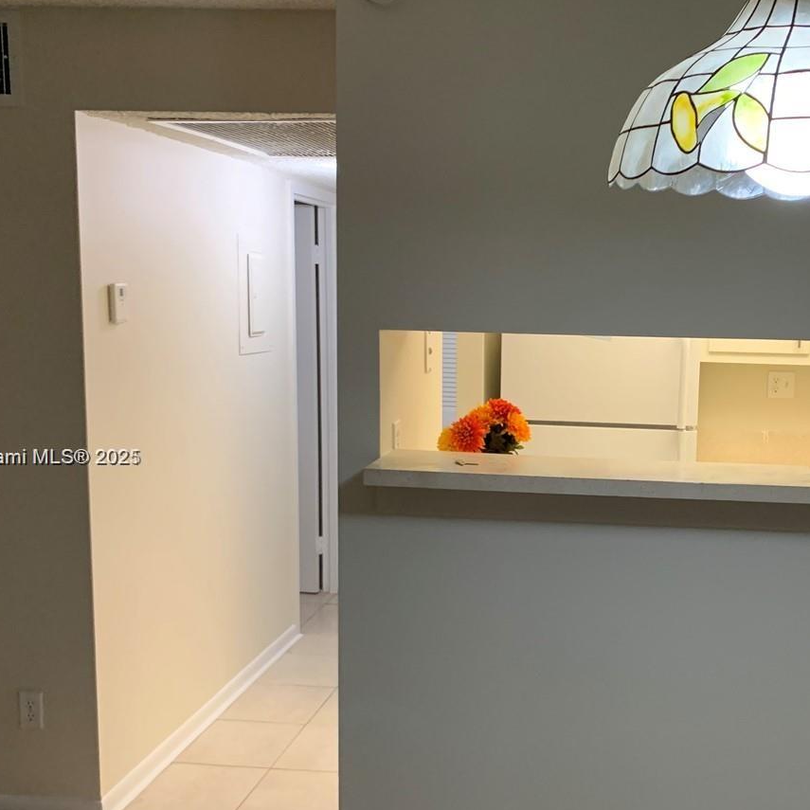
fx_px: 1138
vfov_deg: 39.1
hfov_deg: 38.3
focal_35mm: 43
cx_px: 595
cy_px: 459
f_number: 1.8
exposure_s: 1/60
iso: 200
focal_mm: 4.25
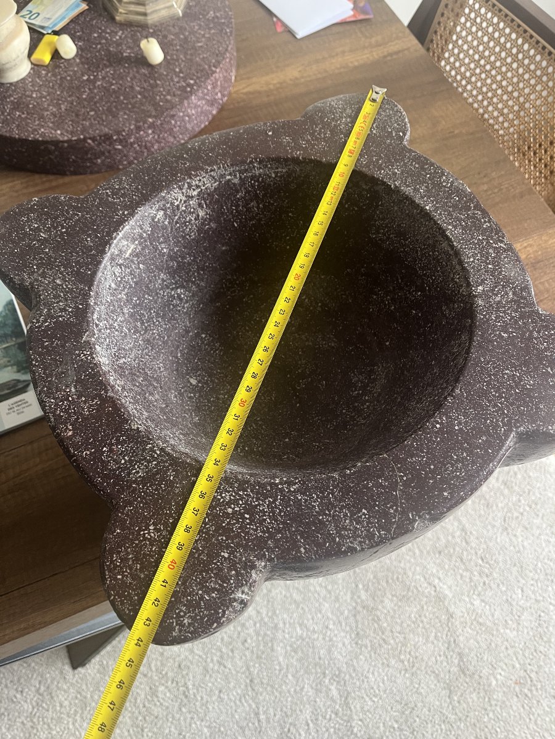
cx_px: 278
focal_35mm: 26
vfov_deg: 67.3
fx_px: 556
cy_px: 370
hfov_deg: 53.1
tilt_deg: -64.0
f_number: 1.6
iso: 160
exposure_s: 1/60
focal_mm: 5.1
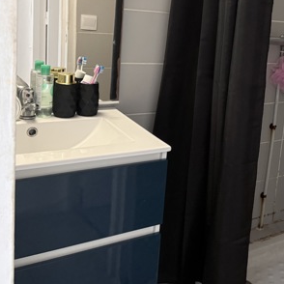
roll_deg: -6.9
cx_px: 291
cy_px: 84
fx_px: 464
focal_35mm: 50
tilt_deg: -10.6
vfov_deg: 33.6
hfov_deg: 31.2
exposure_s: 1/60
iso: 200
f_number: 1.6
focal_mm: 5.96
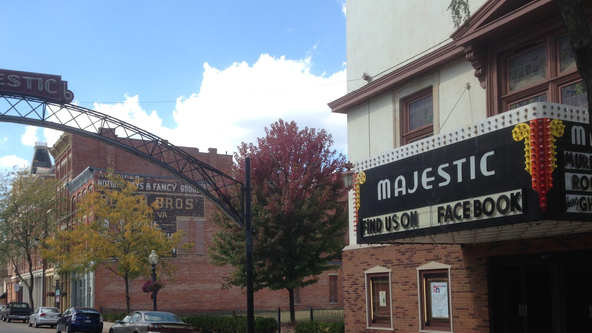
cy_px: 244
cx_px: 257
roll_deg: +0.5
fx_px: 675
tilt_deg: +4.7
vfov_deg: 27.4
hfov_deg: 47.2
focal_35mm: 43
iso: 50
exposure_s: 1/733
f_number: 2.4
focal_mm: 4.12
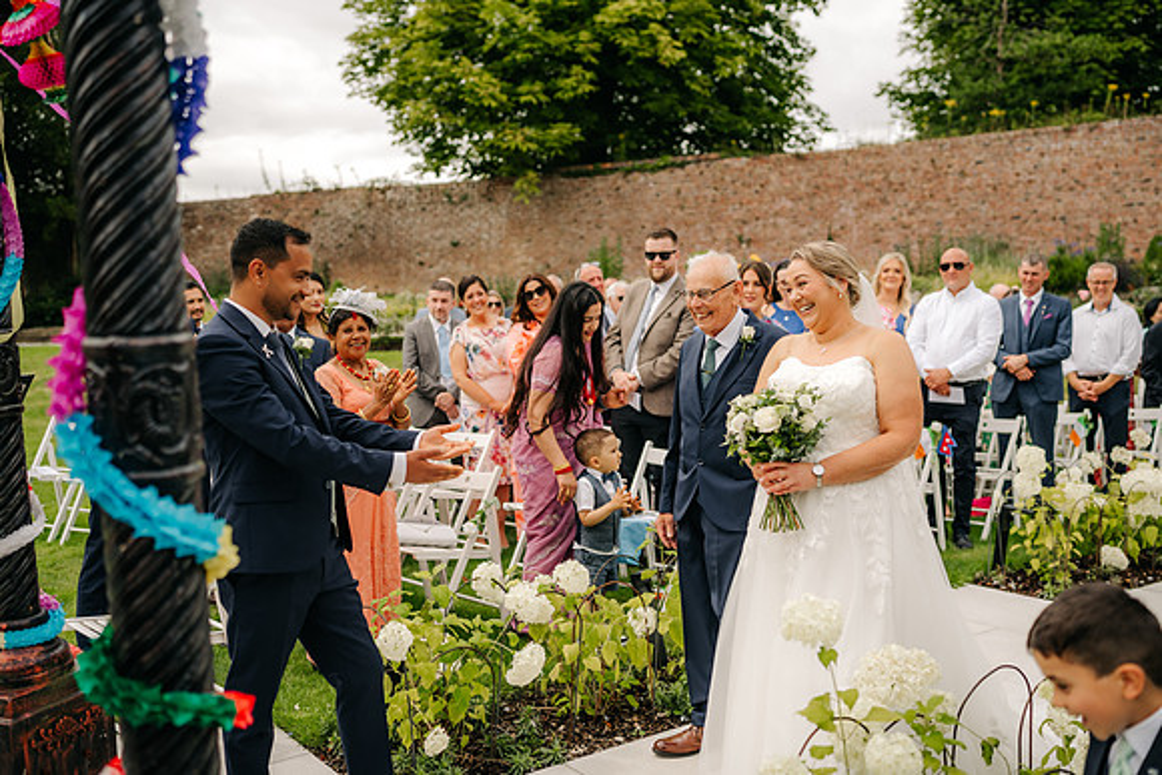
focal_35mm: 35
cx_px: 581
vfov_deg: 37.8
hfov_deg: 54.3
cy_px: 388
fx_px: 1133
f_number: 2
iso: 100
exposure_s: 1/2000
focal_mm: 35
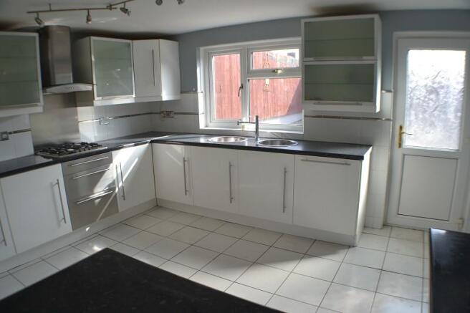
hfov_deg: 61.9
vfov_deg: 43.6
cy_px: 156
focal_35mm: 30
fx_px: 392
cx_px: 235
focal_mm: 20
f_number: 3.8
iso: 140
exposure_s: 1/125
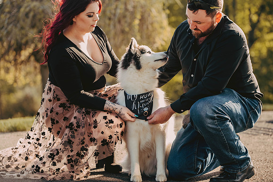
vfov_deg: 13.7
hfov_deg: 20.4
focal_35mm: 100
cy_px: 91
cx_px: 136
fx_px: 758
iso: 400
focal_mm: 100
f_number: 2.8
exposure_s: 1/640
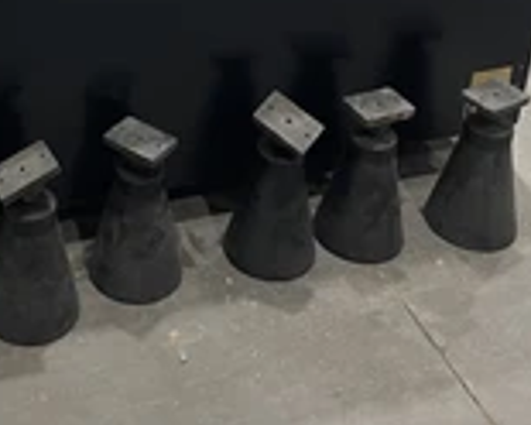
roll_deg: -1.0
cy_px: -86
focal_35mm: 63
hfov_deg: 29.2
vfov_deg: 22.3
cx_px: 86
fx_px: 990
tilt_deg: -23.7
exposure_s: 1/60
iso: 320
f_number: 1.6
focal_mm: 5.1
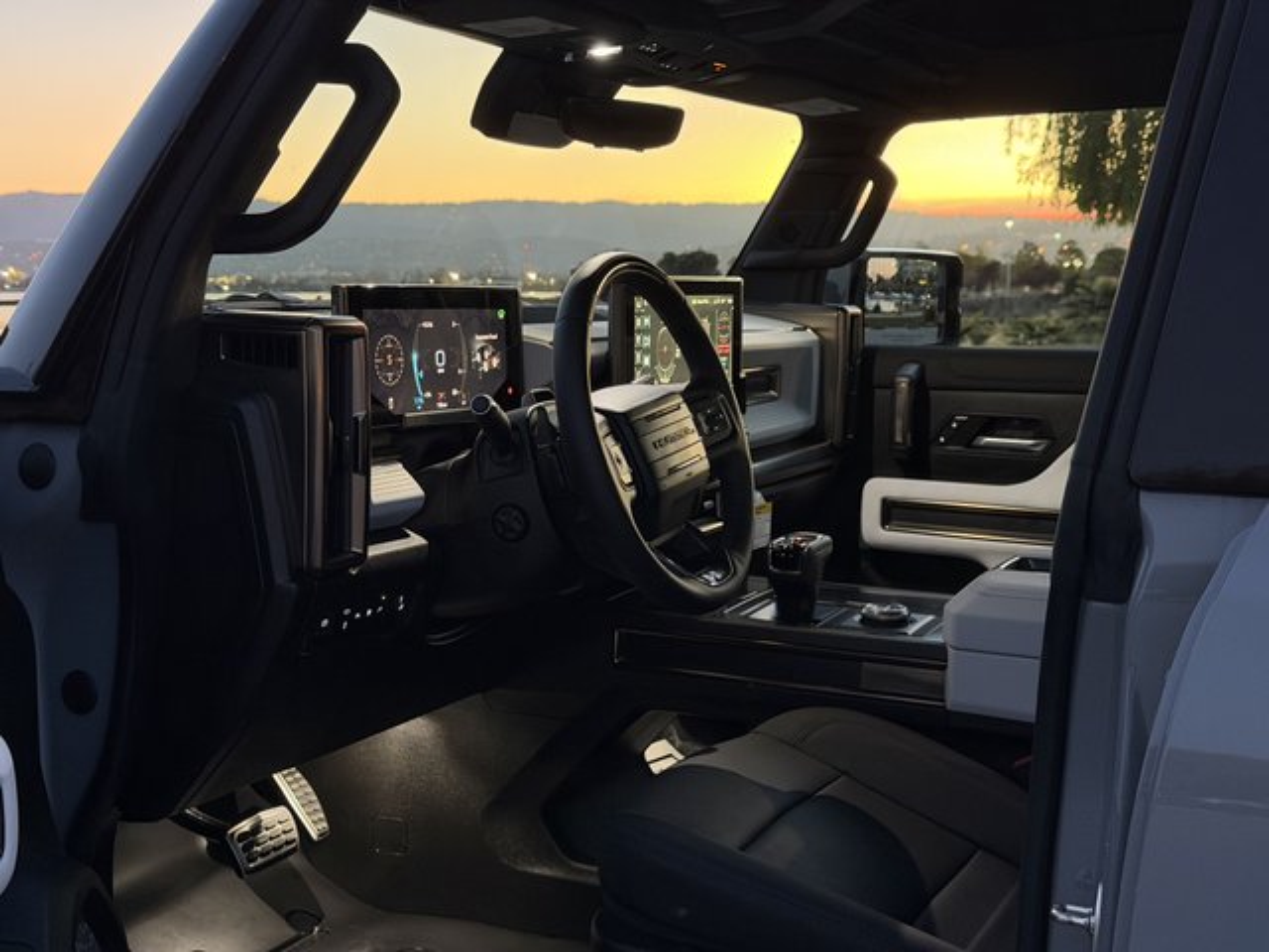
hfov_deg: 39.7
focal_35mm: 48
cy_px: 476
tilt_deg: -6.2
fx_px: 1760
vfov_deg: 30.3
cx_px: 634
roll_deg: +1.1
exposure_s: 1/20
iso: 640
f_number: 1.78
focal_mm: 6.76
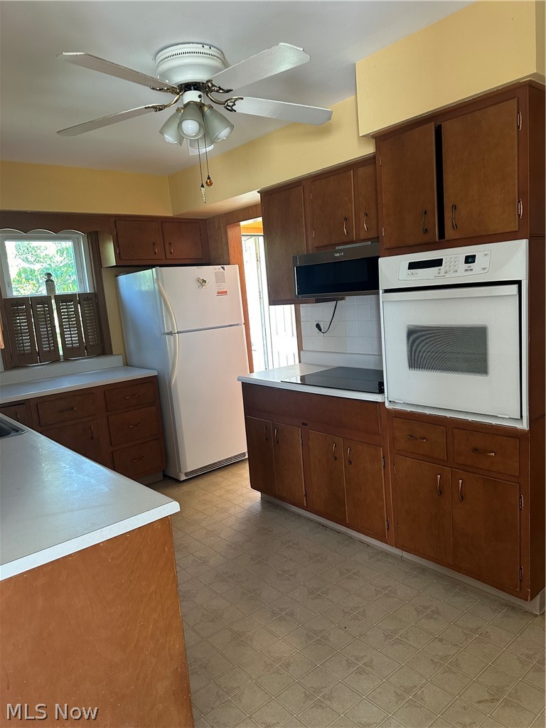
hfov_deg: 56.8
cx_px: 273
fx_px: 505
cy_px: 364
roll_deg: +3.4
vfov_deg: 71.6
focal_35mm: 24
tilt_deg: -8.2
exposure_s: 1/60
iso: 250
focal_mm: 6.86
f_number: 1.78
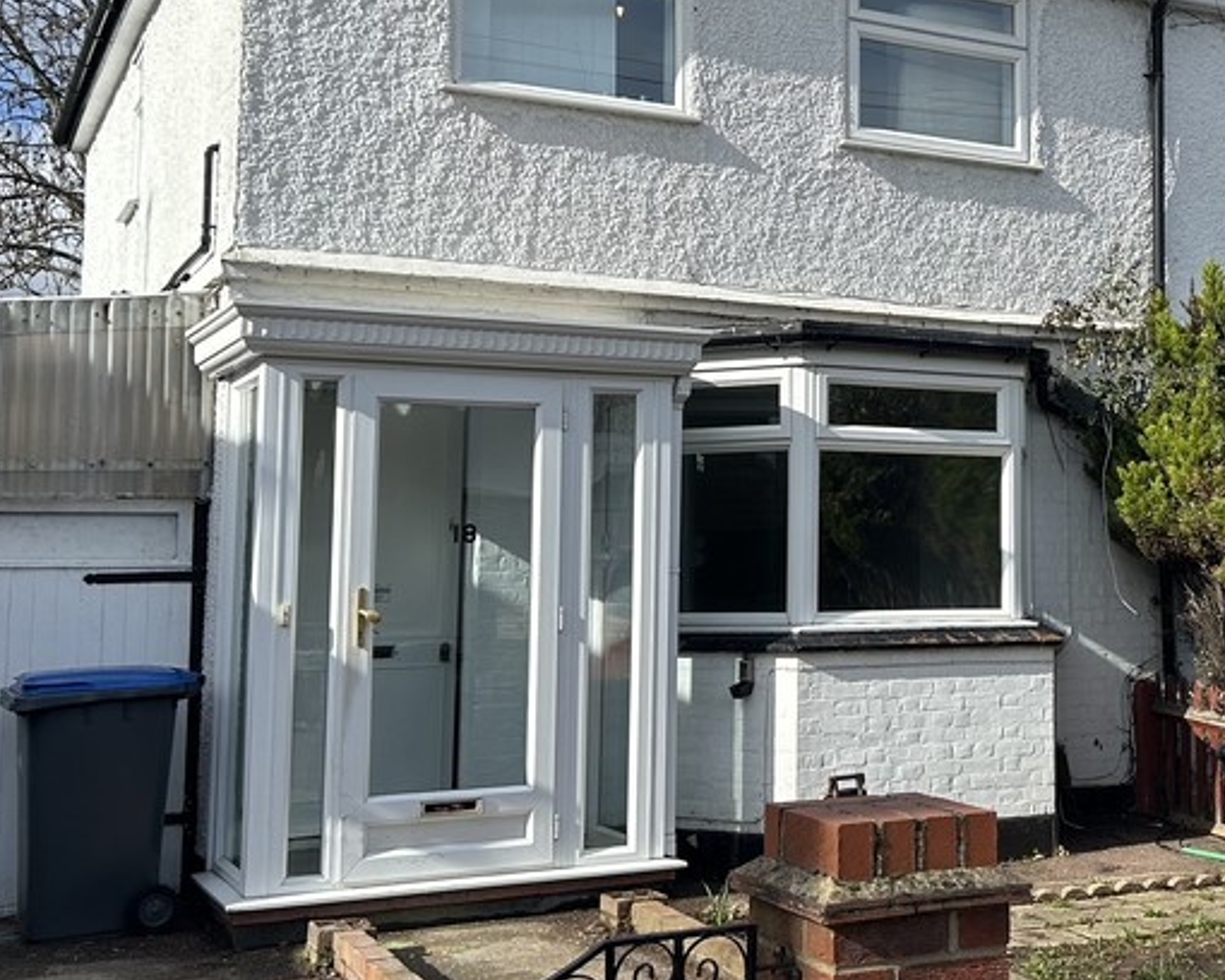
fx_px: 1849
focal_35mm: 51
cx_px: 982
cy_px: 372
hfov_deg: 35.5
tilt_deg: +5.9
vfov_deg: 29.6
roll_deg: +0.5
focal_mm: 5.7
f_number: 1.5
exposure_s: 1/3831
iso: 50
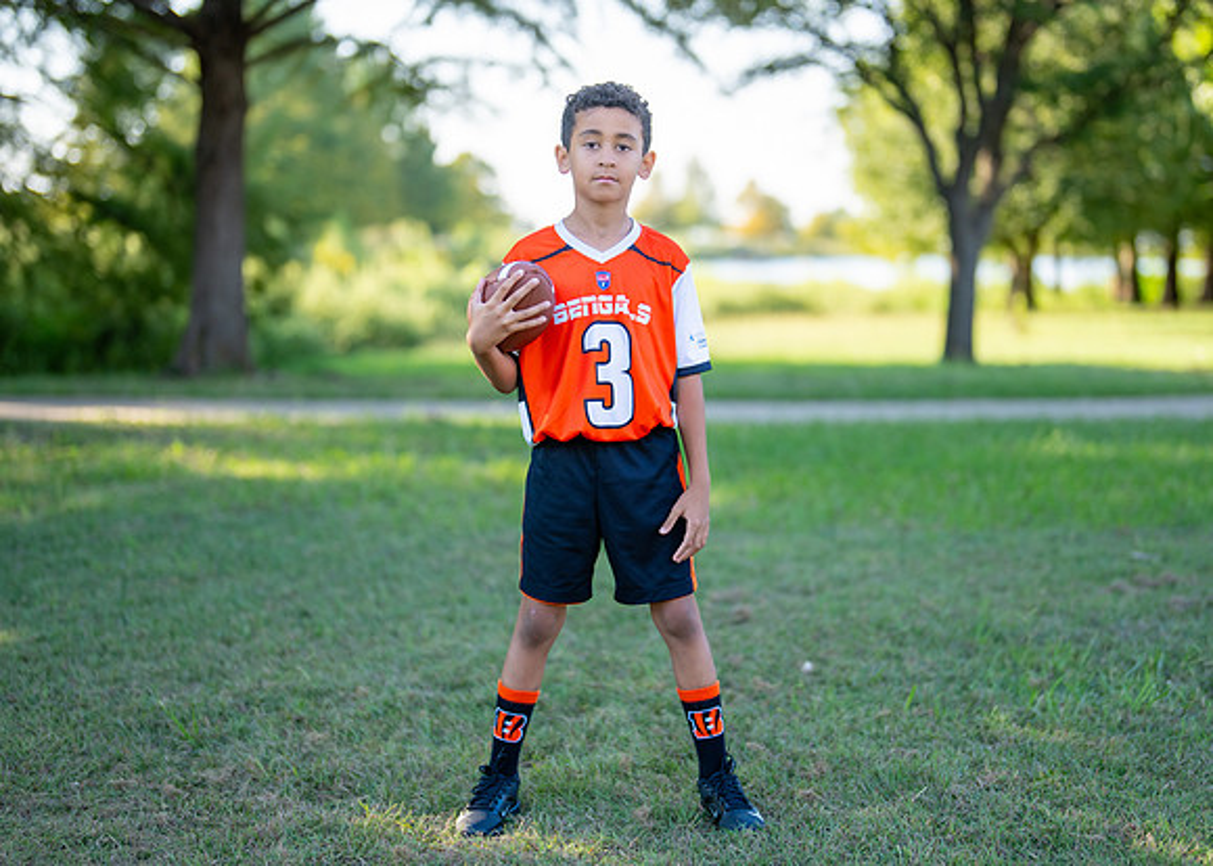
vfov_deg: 22.7
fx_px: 2152
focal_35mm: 62
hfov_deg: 31.5
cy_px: 413
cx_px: 637
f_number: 1.2
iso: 100
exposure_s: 1/1600
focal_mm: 50
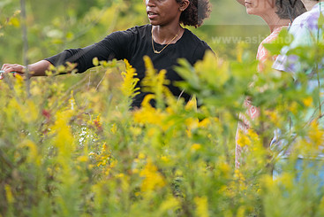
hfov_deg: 7.1
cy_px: 58
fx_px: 2629
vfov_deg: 4.7
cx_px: 171
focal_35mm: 292
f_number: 3.5
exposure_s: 1/320
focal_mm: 185
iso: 100
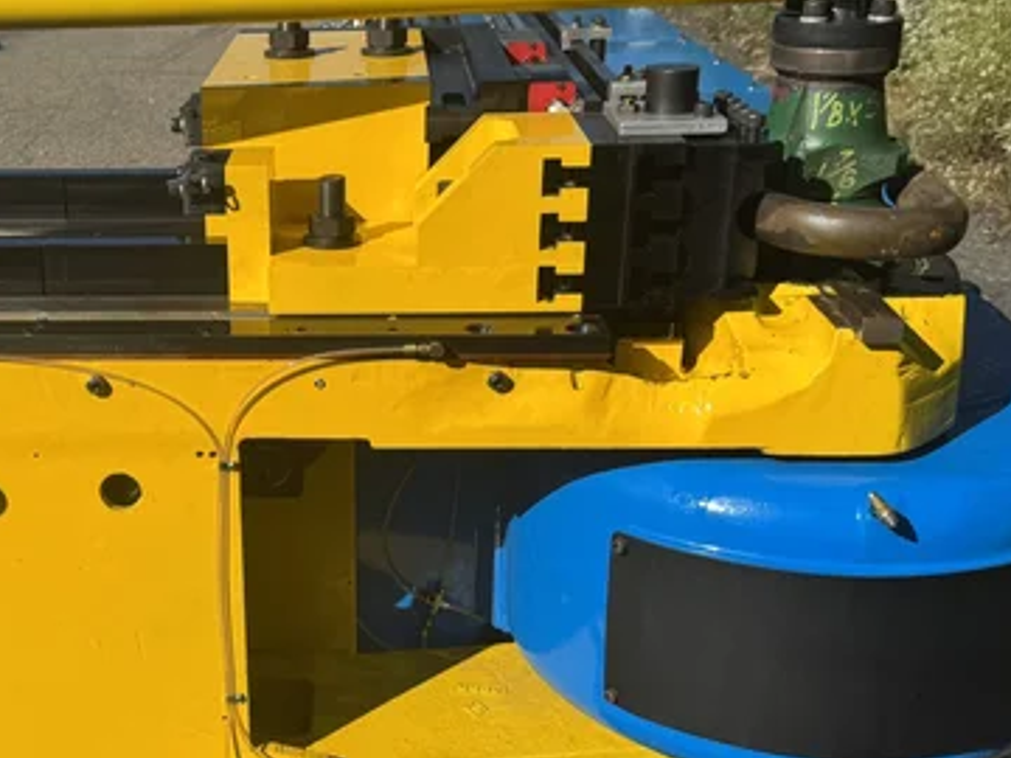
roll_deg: +2.0
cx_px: 233
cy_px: 406
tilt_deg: -20.4
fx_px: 1460
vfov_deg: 29.1
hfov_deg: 37.1
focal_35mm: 50
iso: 80
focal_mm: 6.76
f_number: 1.78
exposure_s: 1/6410
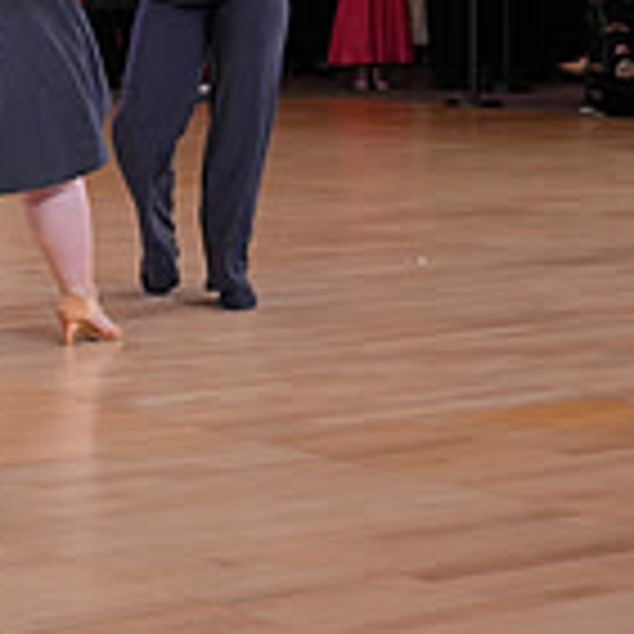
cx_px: -346
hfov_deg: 12.8
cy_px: -110
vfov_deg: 13.2
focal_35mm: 129
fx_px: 2673
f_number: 4
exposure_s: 1/400
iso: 1600
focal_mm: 37
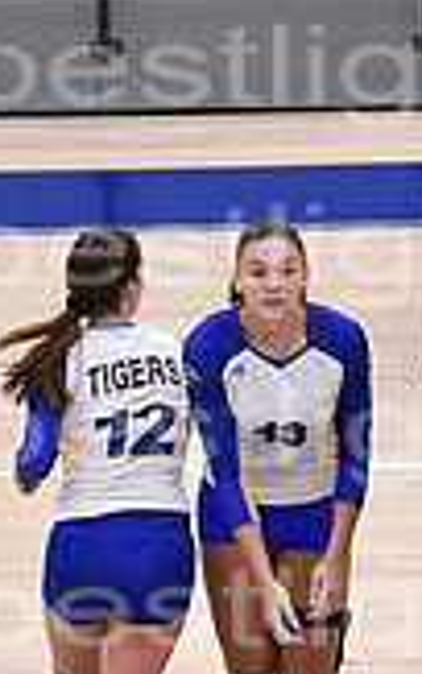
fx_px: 7023
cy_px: 527
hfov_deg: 3.4
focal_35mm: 382
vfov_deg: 5.5
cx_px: 513
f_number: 3.2
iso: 6400
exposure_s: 1/1000
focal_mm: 70
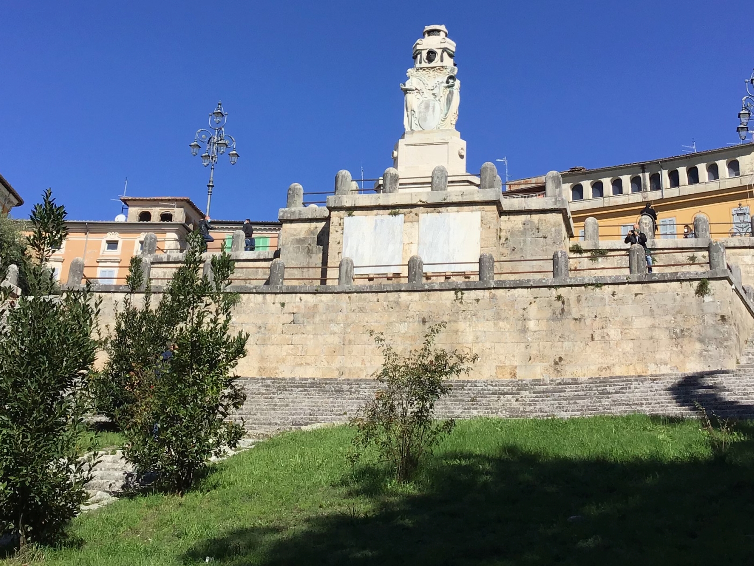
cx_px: 339
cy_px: 106
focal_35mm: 54
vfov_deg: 26.5
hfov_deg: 35.5
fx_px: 1176
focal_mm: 3.3
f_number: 2.4
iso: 25
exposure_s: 1/1812
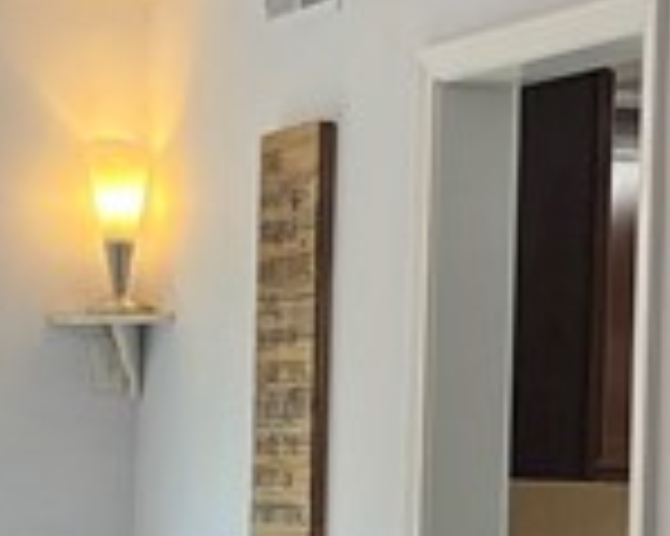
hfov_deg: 10.9
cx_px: -103
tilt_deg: -1.8
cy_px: 491
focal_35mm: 174
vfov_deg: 8.8
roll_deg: -1.5
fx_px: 3448
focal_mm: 5.1
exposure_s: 1/120
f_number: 1.6
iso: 125
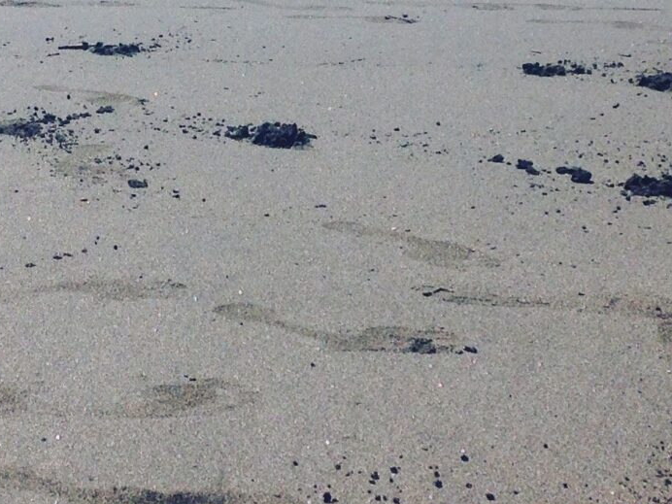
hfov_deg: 16.1
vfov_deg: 12.1
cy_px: 155
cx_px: 176
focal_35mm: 122
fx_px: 2368
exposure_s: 1/2857
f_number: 2.4
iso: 50
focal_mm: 4.12
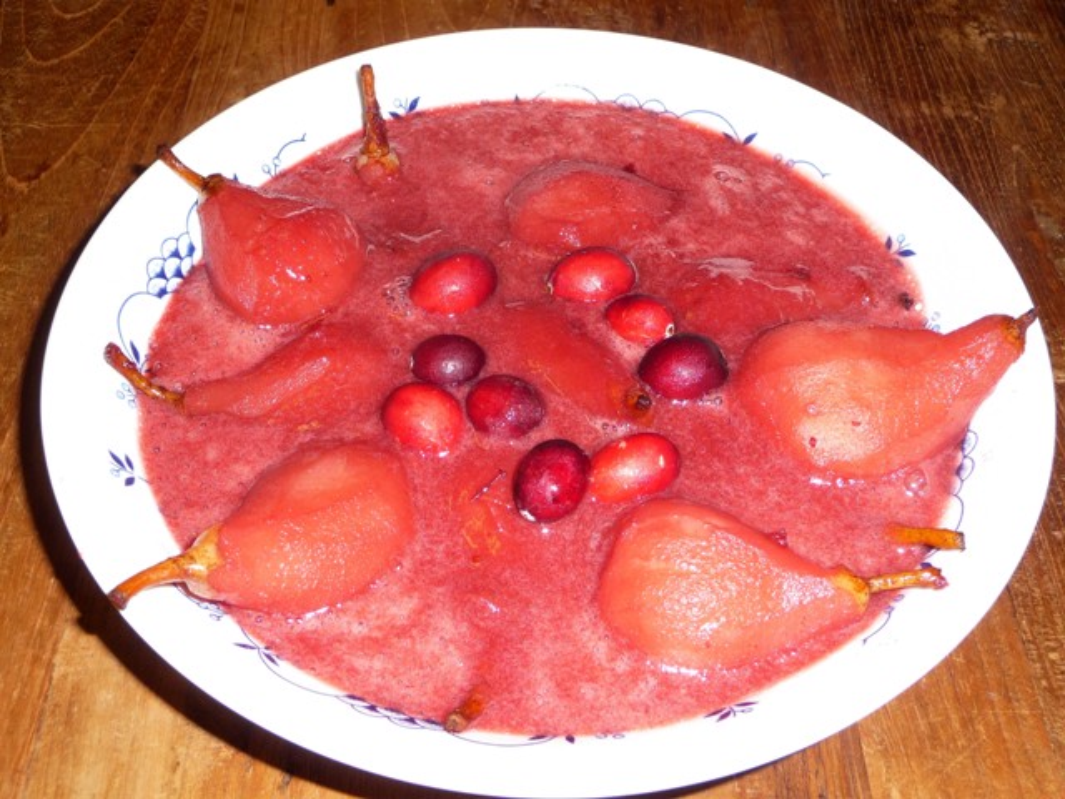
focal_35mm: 43
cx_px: 532
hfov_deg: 43.9
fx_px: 1323
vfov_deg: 33.6
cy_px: 400
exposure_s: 1/30
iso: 100
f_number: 4
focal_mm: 7.1
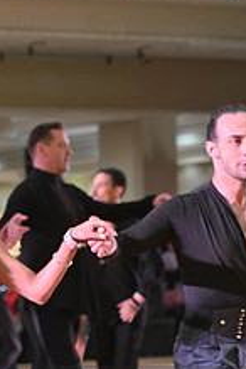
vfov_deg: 10.9
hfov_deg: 7.4
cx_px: 40
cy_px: 423
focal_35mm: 185
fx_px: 1896
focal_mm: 70
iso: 4000
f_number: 5
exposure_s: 1/400
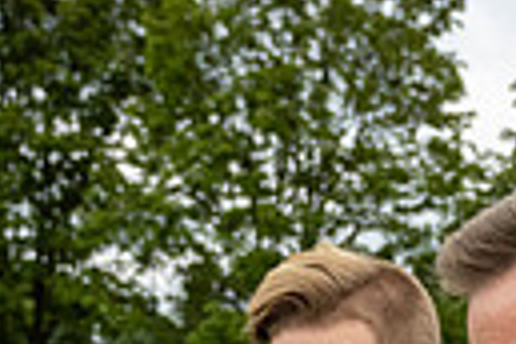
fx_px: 1548
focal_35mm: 108
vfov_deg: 11.2
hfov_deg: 17.9
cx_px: 636
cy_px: 734
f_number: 4
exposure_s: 1/4000
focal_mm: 24
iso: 1250
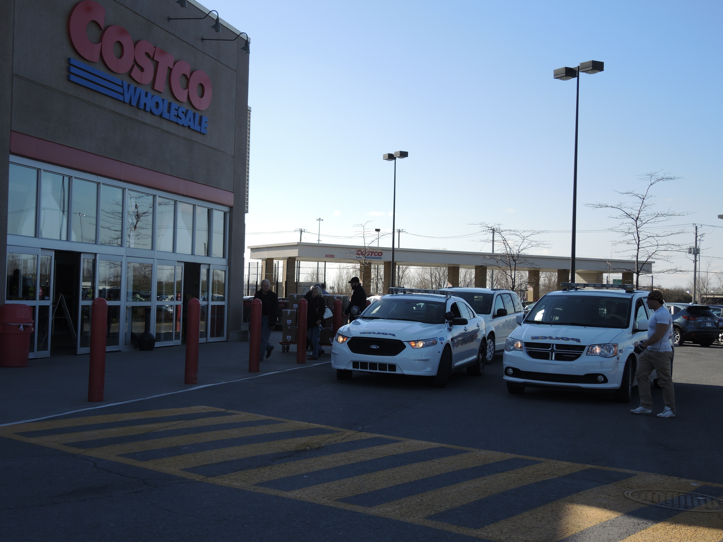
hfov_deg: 41.2
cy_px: 271
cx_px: 362
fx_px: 961
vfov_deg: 31.5
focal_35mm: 46
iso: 80
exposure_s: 1/1250
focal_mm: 9.9
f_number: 2.5
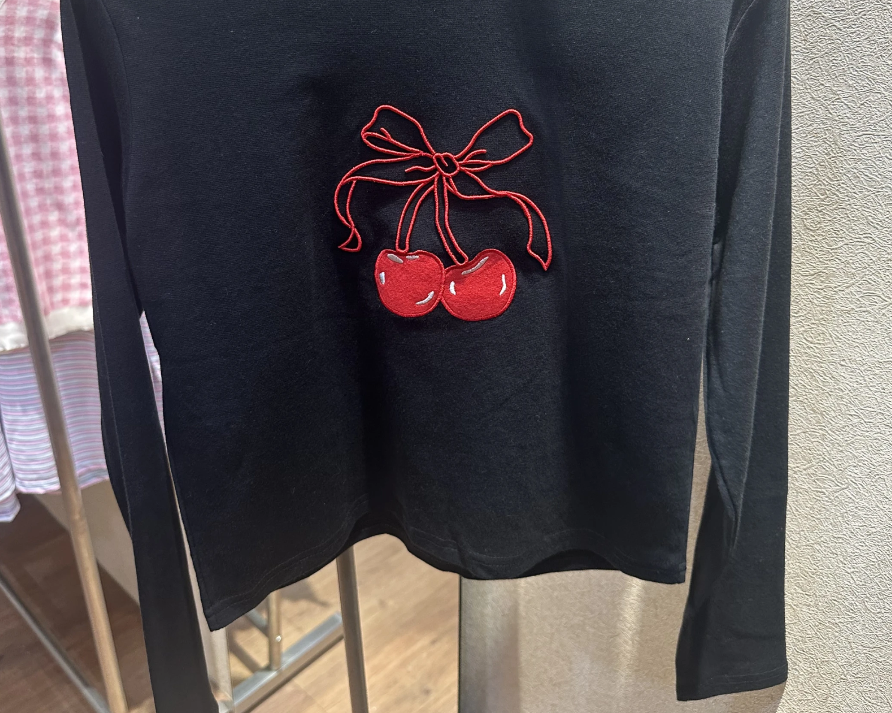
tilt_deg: -20.5
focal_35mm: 32
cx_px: 441
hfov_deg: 55.7
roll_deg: +1.0
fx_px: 845
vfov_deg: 44.8
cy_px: 212
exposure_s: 1/60
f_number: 1.78
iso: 200
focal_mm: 6.86
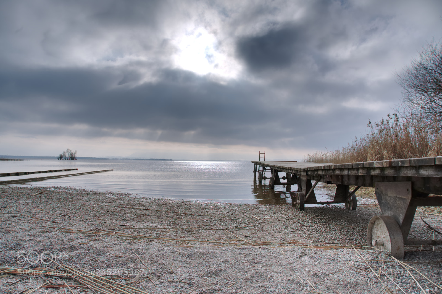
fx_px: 294
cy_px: 147
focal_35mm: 24
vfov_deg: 53.0
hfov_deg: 73.8
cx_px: 221
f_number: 11
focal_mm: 24
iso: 100
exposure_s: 1/100
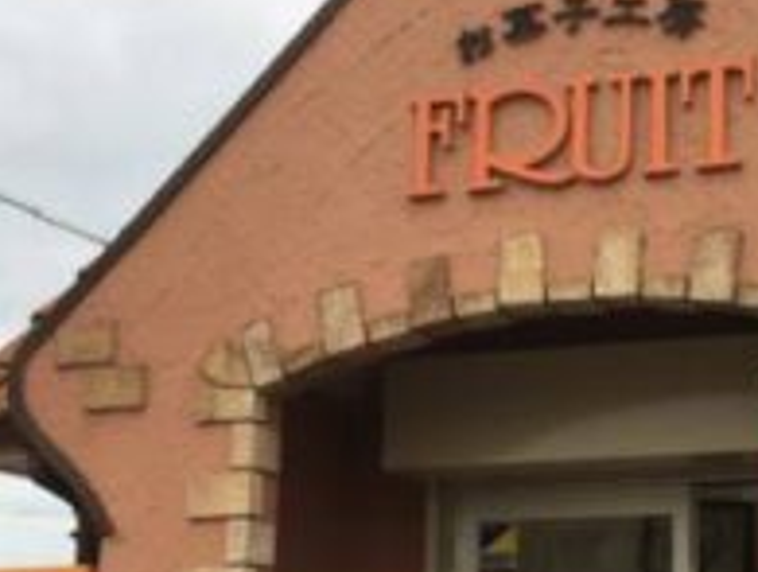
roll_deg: +0.2
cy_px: 467
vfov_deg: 20.3
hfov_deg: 25.7
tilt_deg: +10.5
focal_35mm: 72
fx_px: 1580
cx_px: 752
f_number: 2.2
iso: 25
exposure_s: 1/240
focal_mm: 4.15
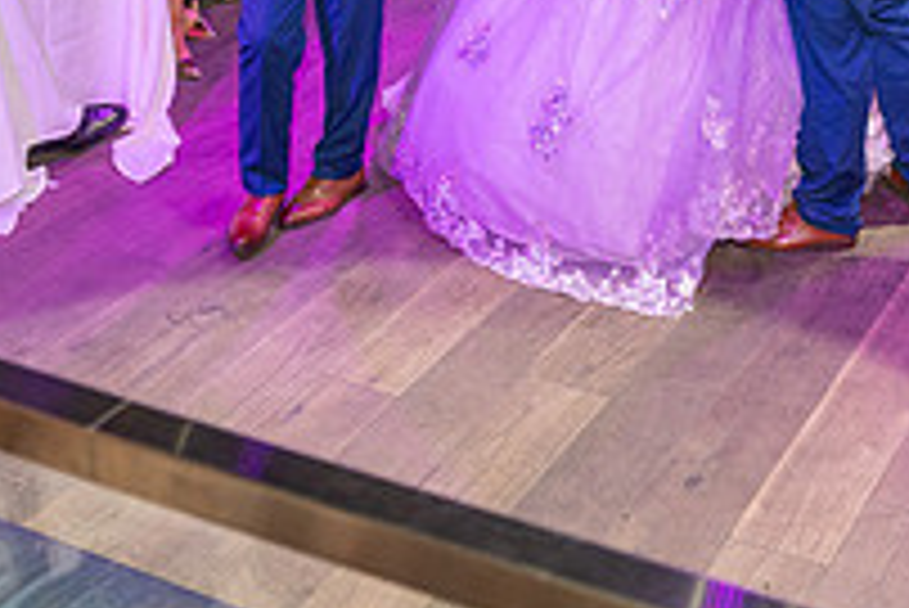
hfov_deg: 28.5
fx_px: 1743
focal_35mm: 69
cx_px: 752
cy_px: -241
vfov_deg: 18.1
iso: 1000
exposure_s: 1/125
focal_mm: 24
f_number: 3.5
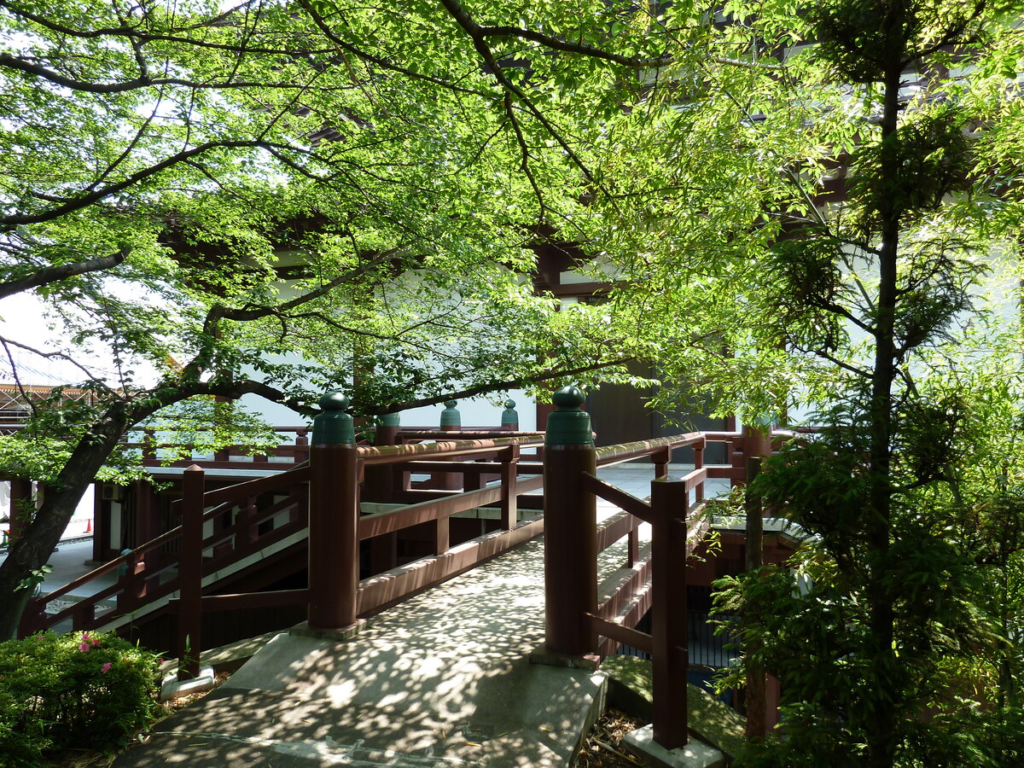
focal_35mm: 25
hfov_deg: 69.4
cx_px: 512
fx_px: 740
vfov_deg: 54.9
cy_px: 384
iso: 80
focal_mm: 4.1
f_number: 3.3
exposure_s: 1/100
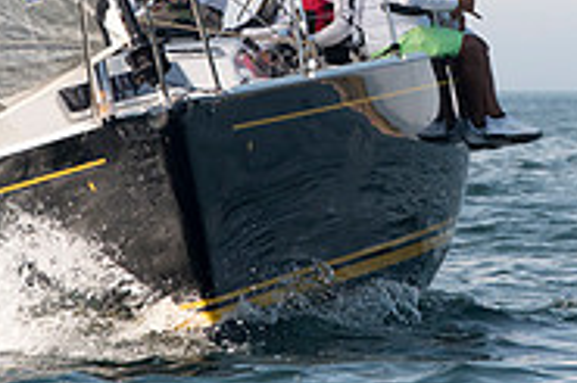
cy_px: 39
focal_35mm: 961
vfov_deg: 1.4
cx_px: 389
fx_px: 15389
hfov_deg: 2.1
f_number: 8
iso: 320
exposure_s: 1/1600
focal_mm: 200
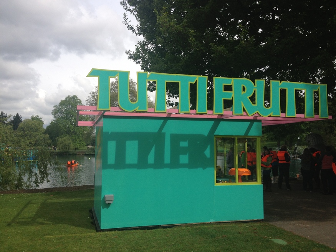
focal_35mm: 35
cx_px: 168
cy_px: 126
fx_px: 340
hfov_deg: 52.6
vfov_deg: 40.7
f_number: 2.4
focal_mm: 4.28
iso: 50
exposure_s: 1/1623
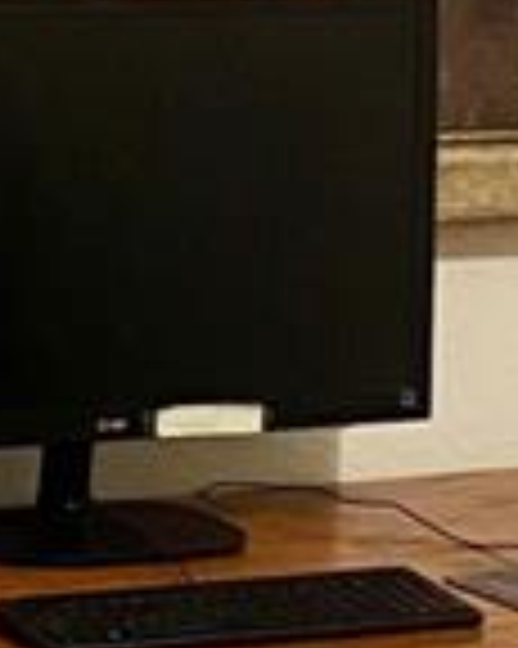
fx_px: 4048
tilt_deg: -6.4
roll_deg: -1.3
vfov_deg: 9.2
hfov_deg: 7.3
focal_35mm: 211
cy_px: 216
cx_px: 117
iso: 320
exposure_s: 1/40
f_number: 1.8
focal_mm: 4.25
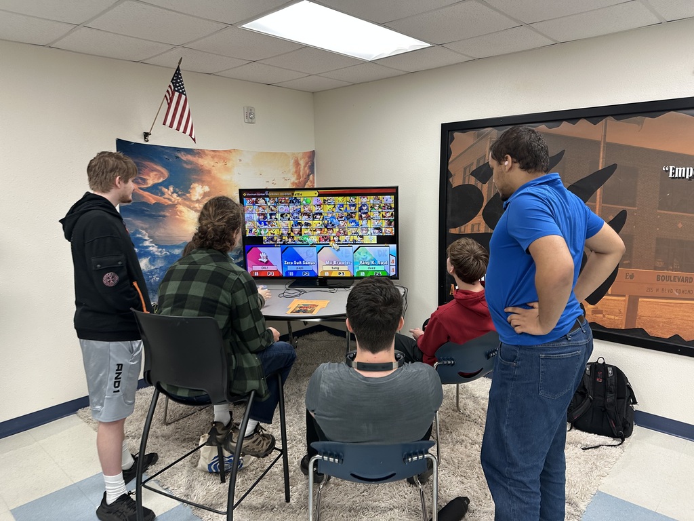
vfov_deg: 56.8
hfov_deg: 71.6
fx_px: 481
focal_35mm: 24
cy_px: 260
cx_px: 347
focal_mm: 6.86
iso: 160
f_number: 1.78
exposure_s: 1/120
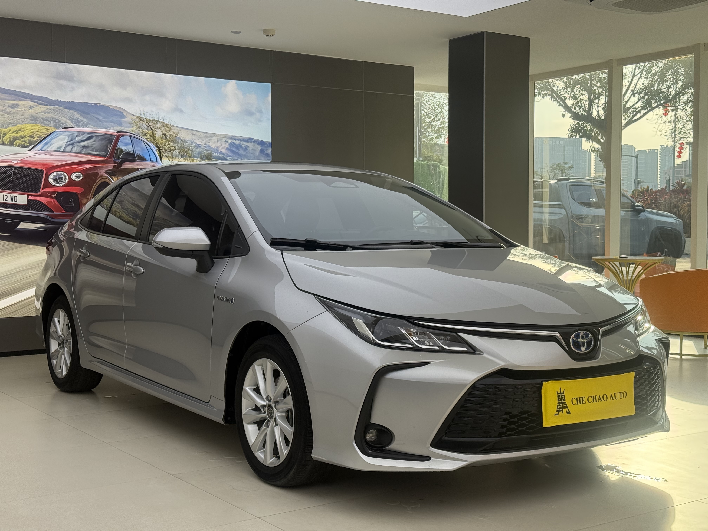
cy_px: 266
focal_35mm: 48
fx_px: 982
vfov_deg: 30.3
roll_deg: +0.2
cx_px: 354
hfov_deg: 39.7
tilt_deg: -1.8
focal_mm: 6.76
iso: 100
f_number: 1.78
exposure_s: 1/712
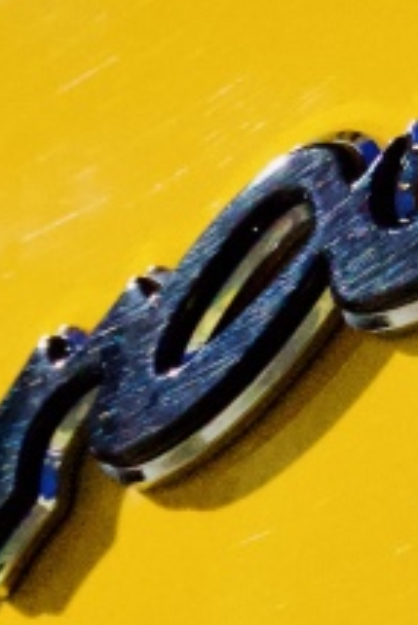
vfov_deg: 2.7
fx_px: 13093
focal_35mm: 753
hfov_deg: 1.8
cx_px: -171
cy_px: 67
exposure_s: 1/50
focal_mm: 84
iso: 6400
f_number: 5.6
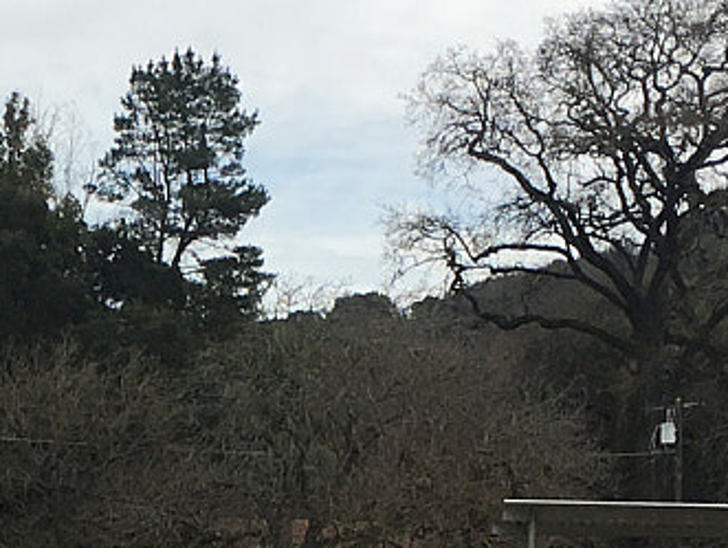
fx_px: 2948
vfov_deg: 10.4
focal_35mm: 140
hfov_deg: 13.7
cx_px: -165
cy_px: 687
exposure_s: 1/1183
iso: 25
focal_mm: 4.15
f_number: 2.2
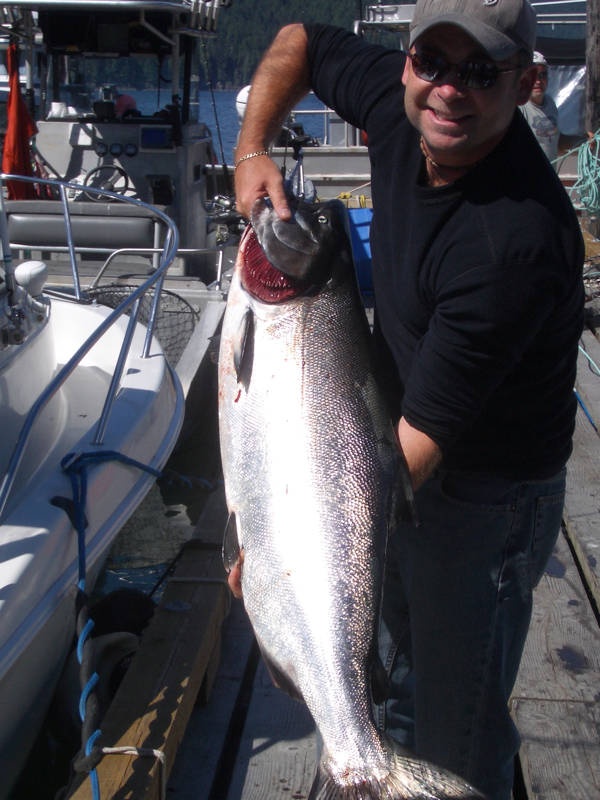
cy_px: 399
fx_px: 1641
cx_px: 287
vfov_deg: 27.4
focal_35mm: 71
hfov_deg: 20.7
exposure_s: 1/640
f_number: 5.6
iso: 50
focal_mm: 10.2
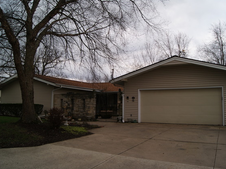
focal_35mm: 33
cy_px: 85
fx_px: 215
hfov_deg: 55.3
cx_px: 117
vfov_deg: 42.9
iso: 100
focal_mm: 20
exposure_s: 1/80
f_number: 9
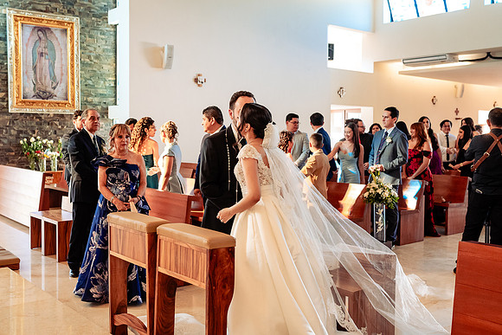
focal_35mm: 39
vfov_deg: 33.9
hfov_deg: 49.1
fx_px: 548
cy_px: 153
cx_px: 230
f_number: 4.5
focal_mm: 35
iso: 2000
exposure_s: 1/125
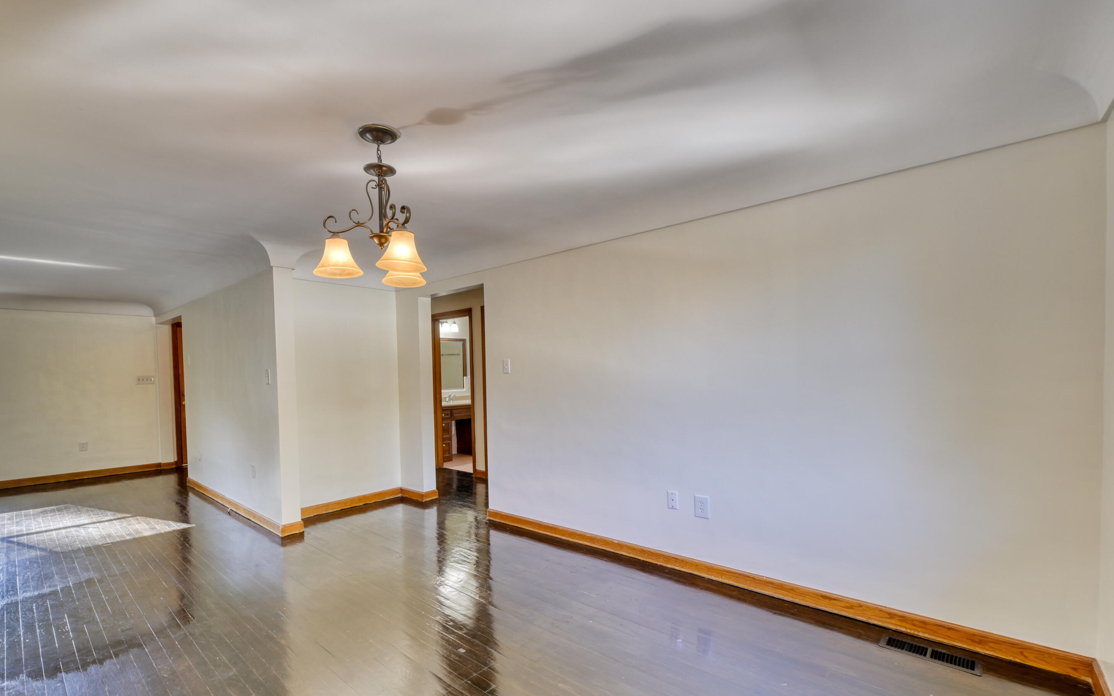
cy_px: 390
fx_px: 486
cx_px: 510
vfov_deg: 71.0
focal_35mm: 16
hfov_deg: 97.6
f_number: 8
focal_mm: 14
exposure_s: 1/50
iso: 800
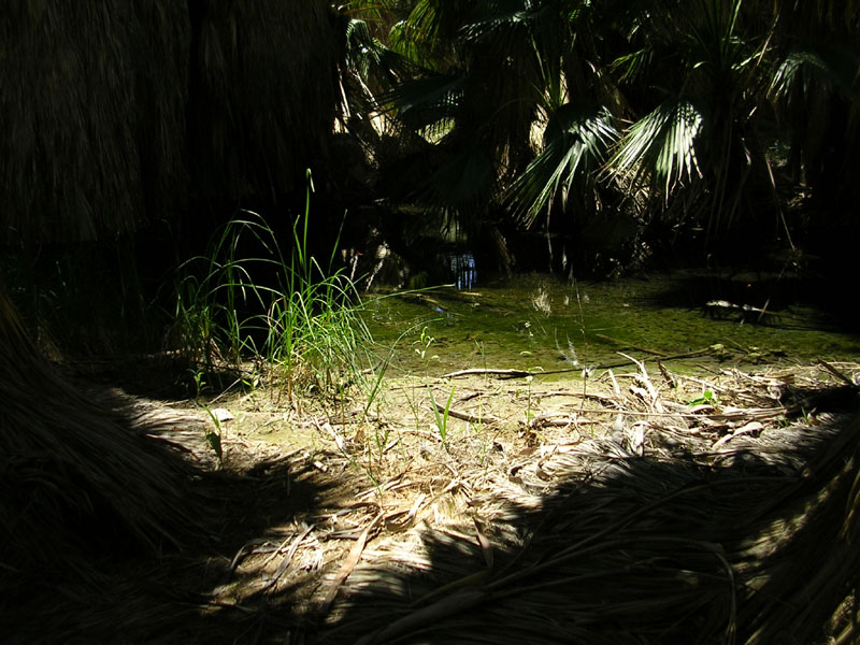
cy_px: 322
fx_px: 944
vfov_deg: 37.7
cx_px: 430
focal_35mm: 38
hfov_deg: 49.0
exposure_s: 1/525
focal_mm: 5.8
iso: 50
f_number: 2.8
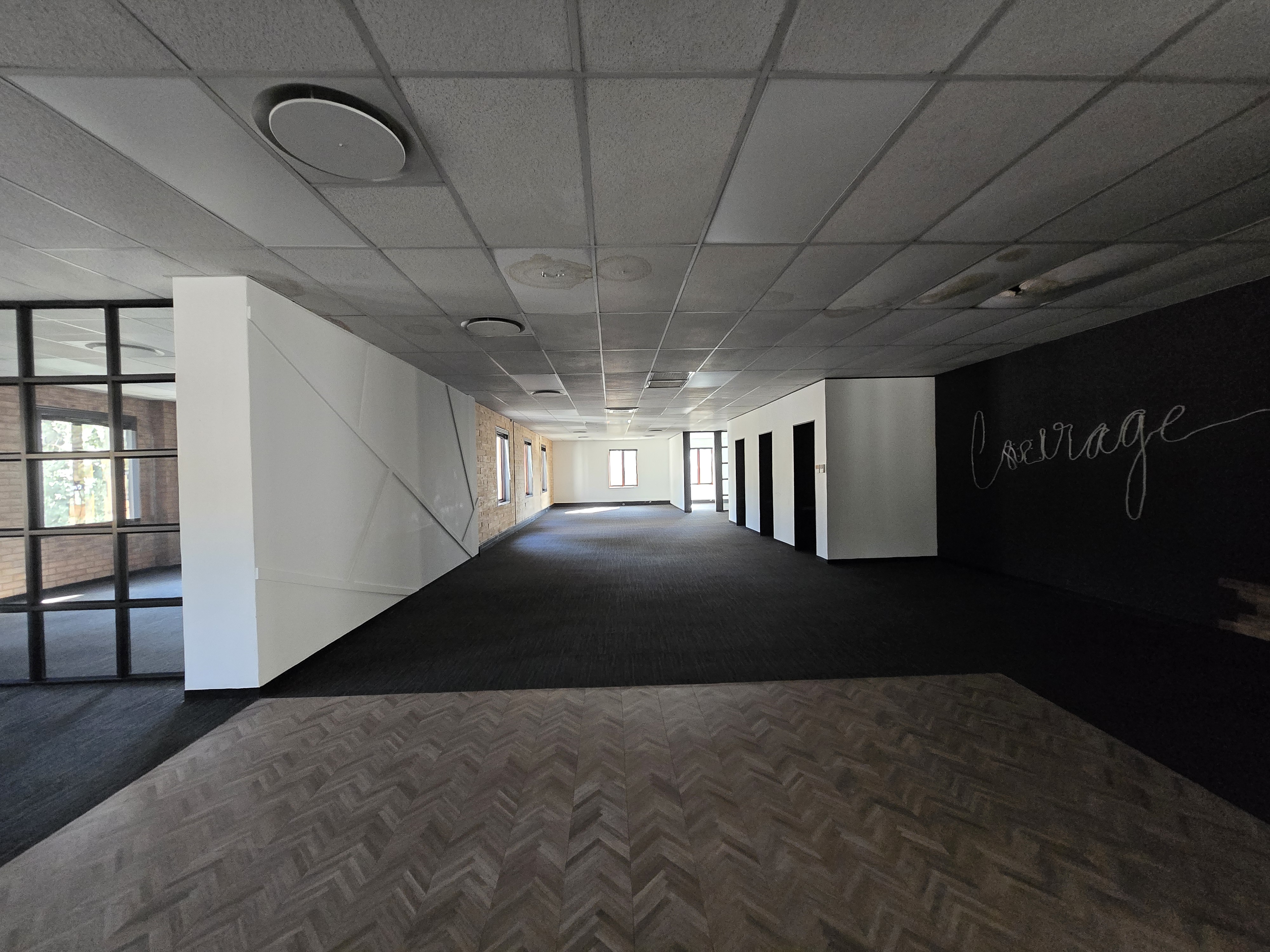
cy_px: 476
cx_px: 635
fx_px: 477
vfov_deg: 89.9
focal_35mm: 13
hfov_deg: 106.2
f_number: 2.2
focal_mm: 1.7
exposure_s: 1/50
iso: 800
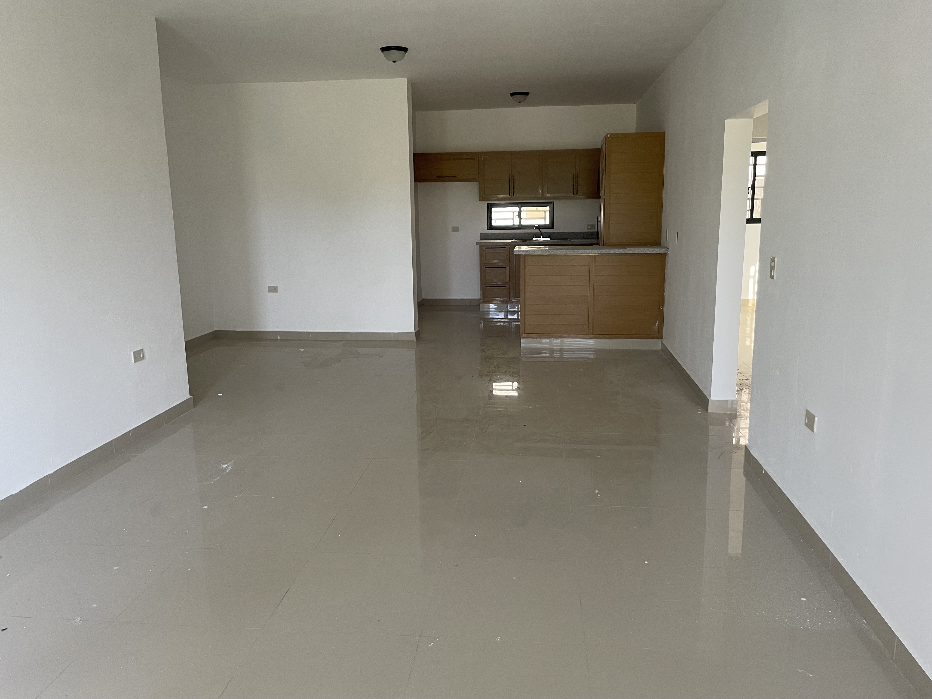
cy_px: 350
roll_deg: +0.7
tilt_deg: -11.4
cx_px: 466
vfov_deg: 53.1
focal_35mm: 26
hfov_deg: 67.3
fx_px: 700
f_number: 1.6
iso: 125
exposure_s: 1/60
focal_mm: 4.2
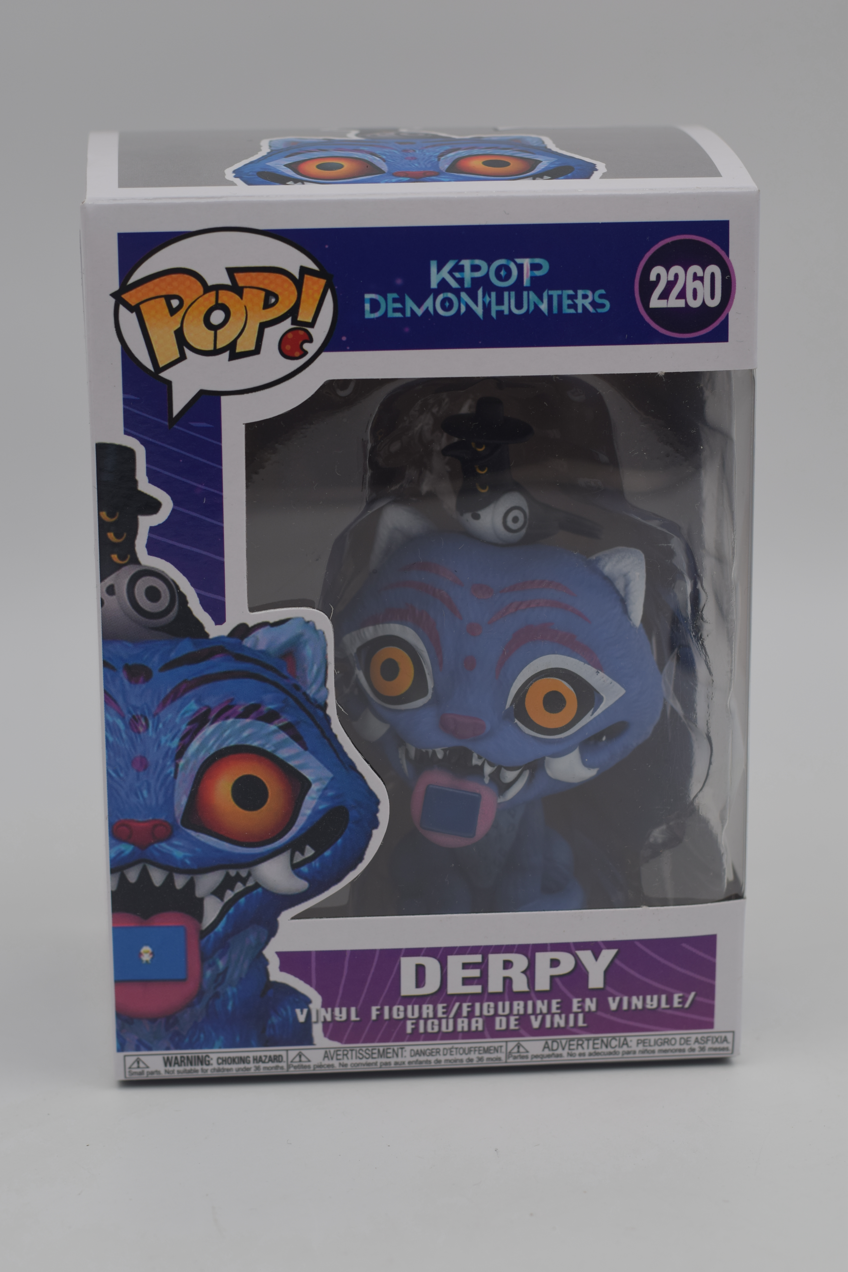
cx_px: 424
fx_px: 2650
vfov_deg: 27.0
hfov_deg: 18.2
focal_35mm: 75
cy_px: 636
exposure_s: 1/125
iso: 100
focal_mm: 50
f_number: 5
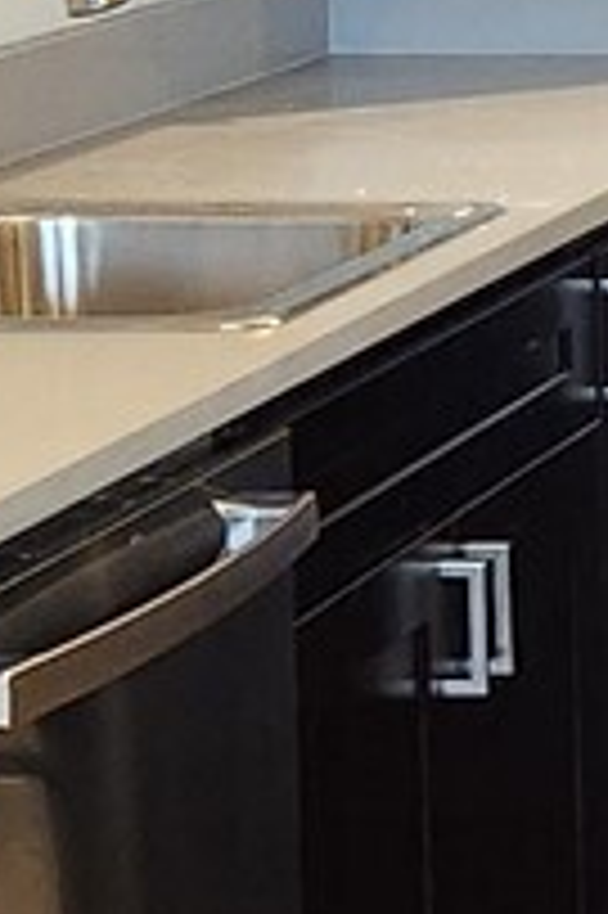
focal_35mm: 189
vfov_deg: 10.8
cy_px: 113
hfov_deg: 6.4
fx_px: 4796
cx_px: 2022
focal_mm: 5.4
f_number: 1.8
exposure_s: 1/120
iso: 320
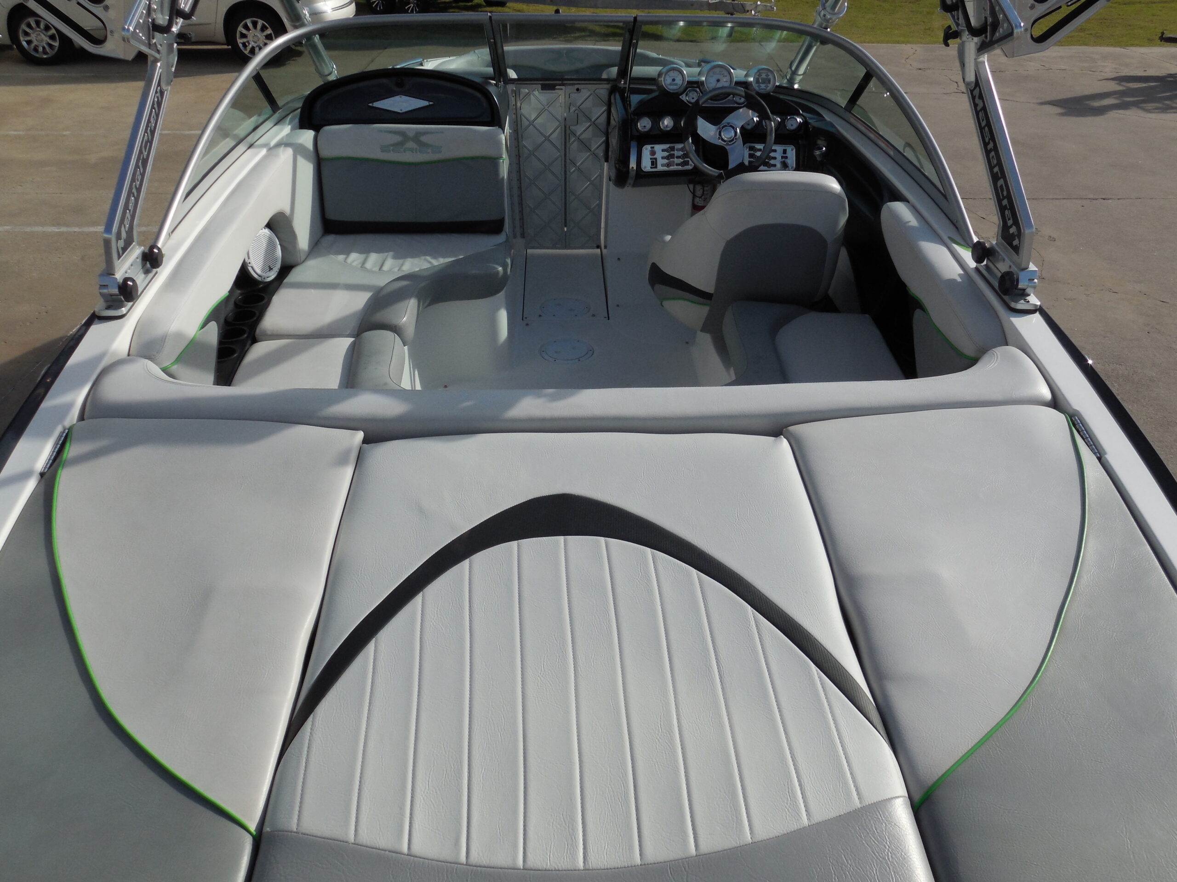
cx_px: 588
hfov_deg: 60.0
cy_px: 441
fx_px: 1020
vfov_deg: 46.8
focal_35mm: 30
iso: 125
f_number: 3.8
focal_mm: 5.3
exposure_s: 1/2000
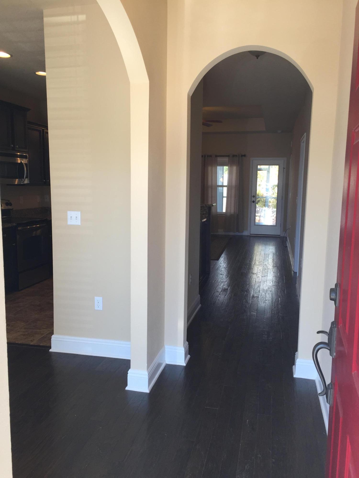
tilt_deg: -9.1
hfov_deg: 48.2
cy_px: 239
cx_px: 180
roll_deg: -1.0
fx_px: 401
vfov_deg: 61.7
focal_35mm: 29
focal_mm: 4.15
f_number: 2.2
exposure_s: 1/120
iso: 40
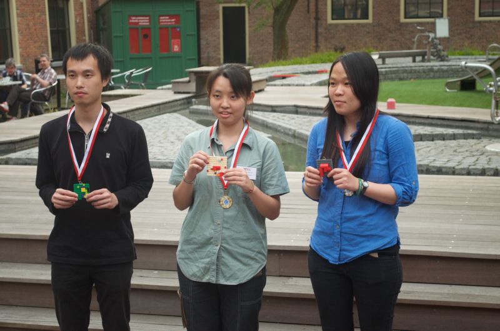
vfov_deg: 18.1
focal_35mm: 75
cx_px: 250
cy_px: 166
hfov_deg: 27.0
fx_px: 1040
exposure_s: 1/60
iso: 800
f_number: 5.6
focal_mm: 50
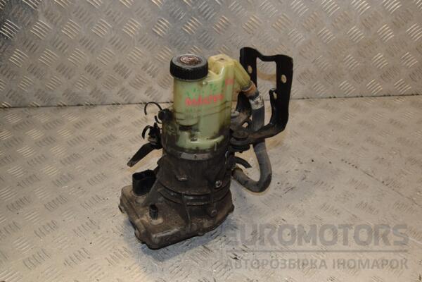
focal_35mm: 45
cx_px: 211
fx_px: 527
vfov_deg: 29.9
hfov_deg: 43.6
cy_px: 141
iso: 800
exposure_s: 1/200
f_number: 8
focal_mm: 30
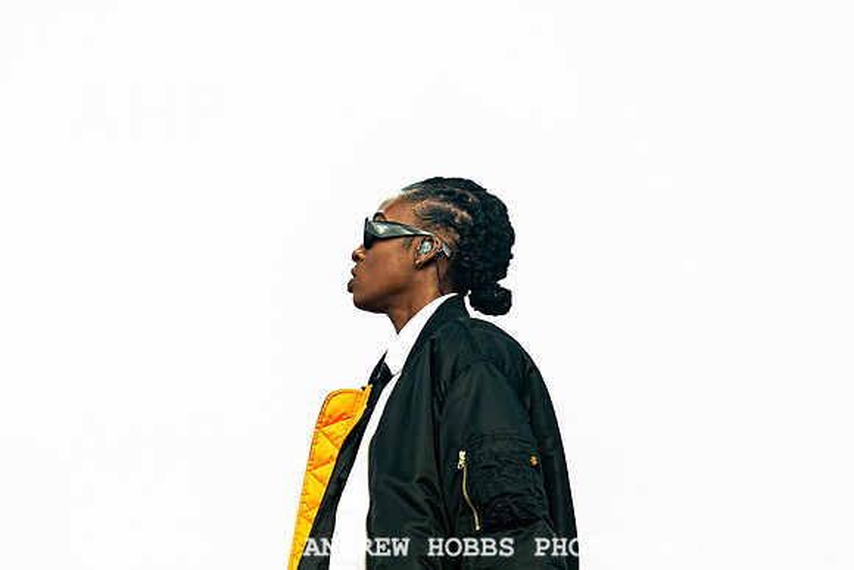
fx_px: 4514
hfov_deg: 10.8
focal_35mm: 190
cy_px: 347
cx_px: 394
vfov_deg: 7.2
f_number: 3.5
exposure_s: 1/1250
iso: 250
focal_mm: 122
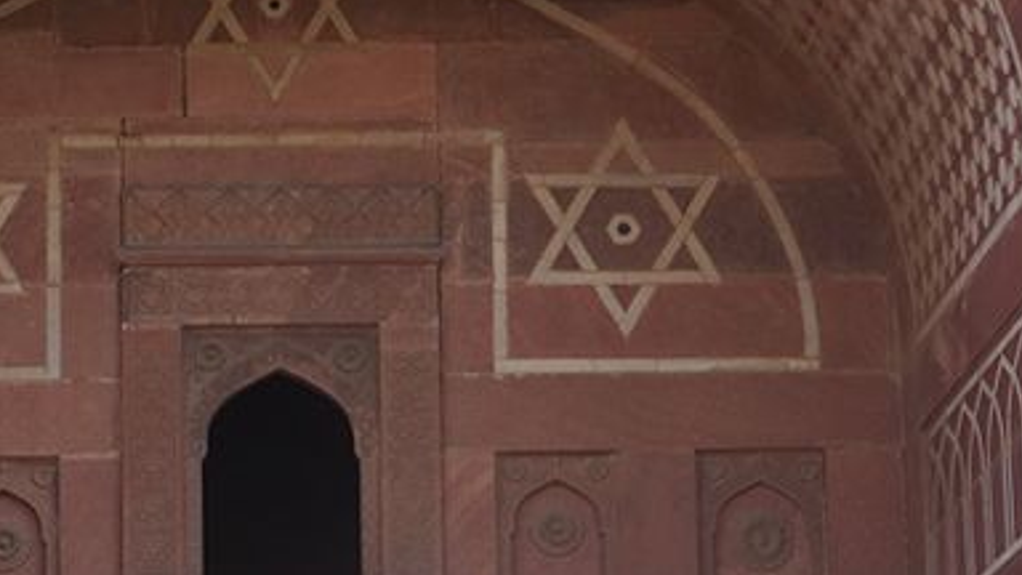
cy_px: 679
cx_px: 184
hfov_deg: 16.2
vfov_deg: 9.1
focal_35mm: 131
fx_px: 3550
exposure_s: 1/100
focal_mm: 24
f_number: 14
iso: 250
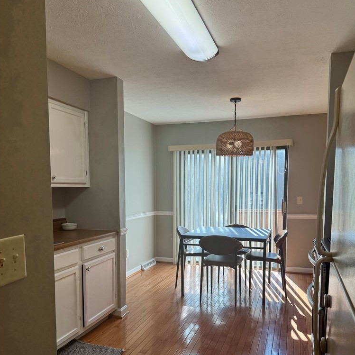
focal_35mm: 29
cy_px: 215
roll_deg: -0.4
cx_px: 179
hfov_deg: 55.6
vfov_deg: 55.2
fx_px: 336
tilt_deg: -4.6
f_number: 1.78
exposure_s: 1/510
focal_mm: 6.76
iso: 80
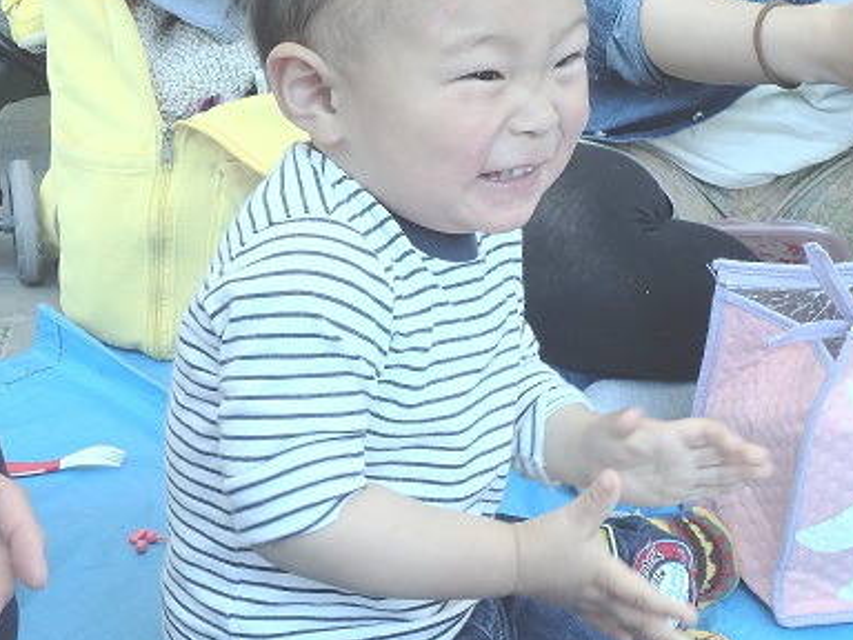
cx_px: 422
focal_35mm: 54
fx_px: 1331
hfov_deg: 35.5
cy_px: 293
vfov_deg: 27.0
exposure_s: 1/125
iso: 125
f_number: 5
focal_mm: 6.4
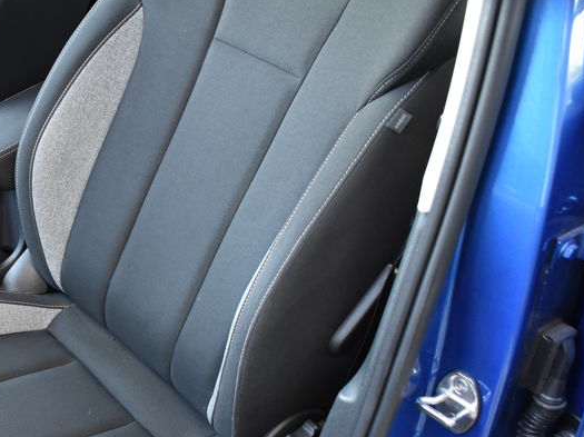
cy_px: 364
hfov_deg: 33.4
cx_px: 76
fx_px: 927
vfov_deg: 25.9
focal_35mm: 55
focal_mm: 20
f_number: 3.5
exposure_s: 1/60
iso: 1600
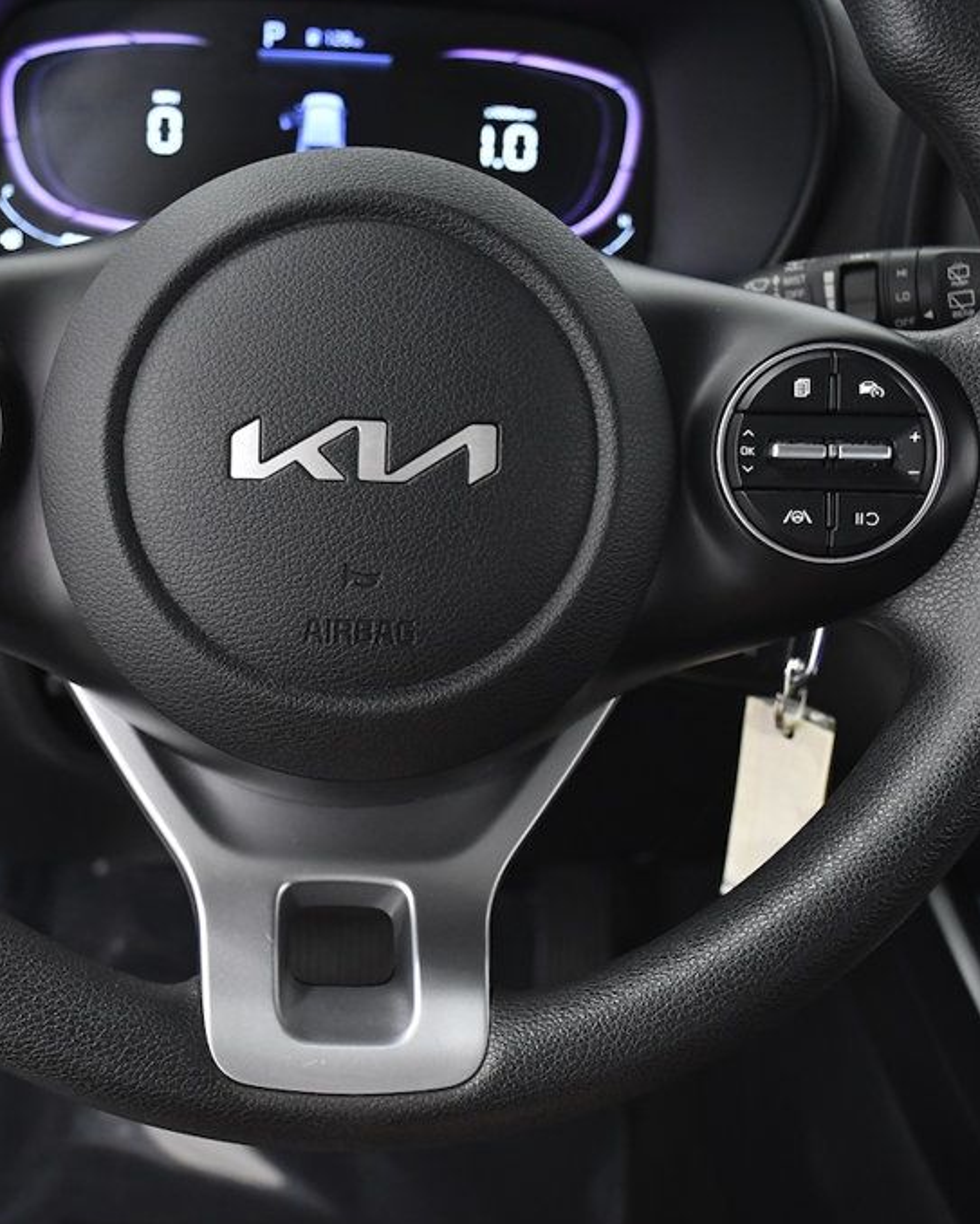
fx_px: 1848
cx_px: 361
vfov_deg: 36.6
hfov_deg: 29.6
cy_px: 615
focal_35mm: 51
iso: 2500
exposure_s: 1/200
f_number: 4.5
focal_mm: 24
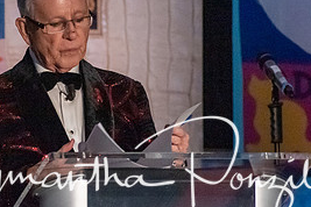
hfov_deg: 2.9
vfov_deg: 1.9
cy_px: 72
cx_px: 73
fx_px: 6202
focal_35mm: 718
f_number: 5.6
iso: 12800
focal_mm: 220
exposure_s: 1/320
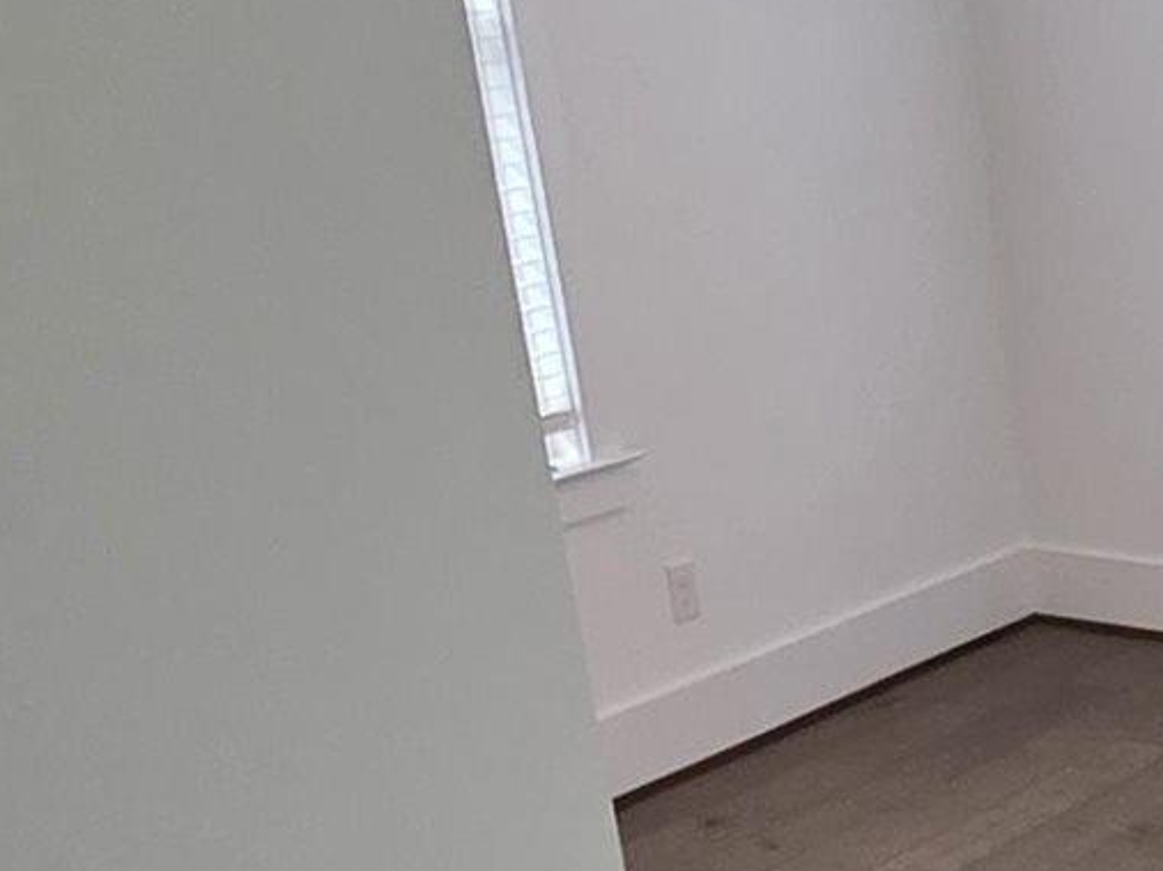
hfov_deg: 19.3
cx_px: 2034
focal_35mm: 79
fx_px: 2653
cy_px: 1161
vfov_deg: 17.4
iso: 250
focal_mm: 2.2
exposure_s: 1/120
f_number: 1.9
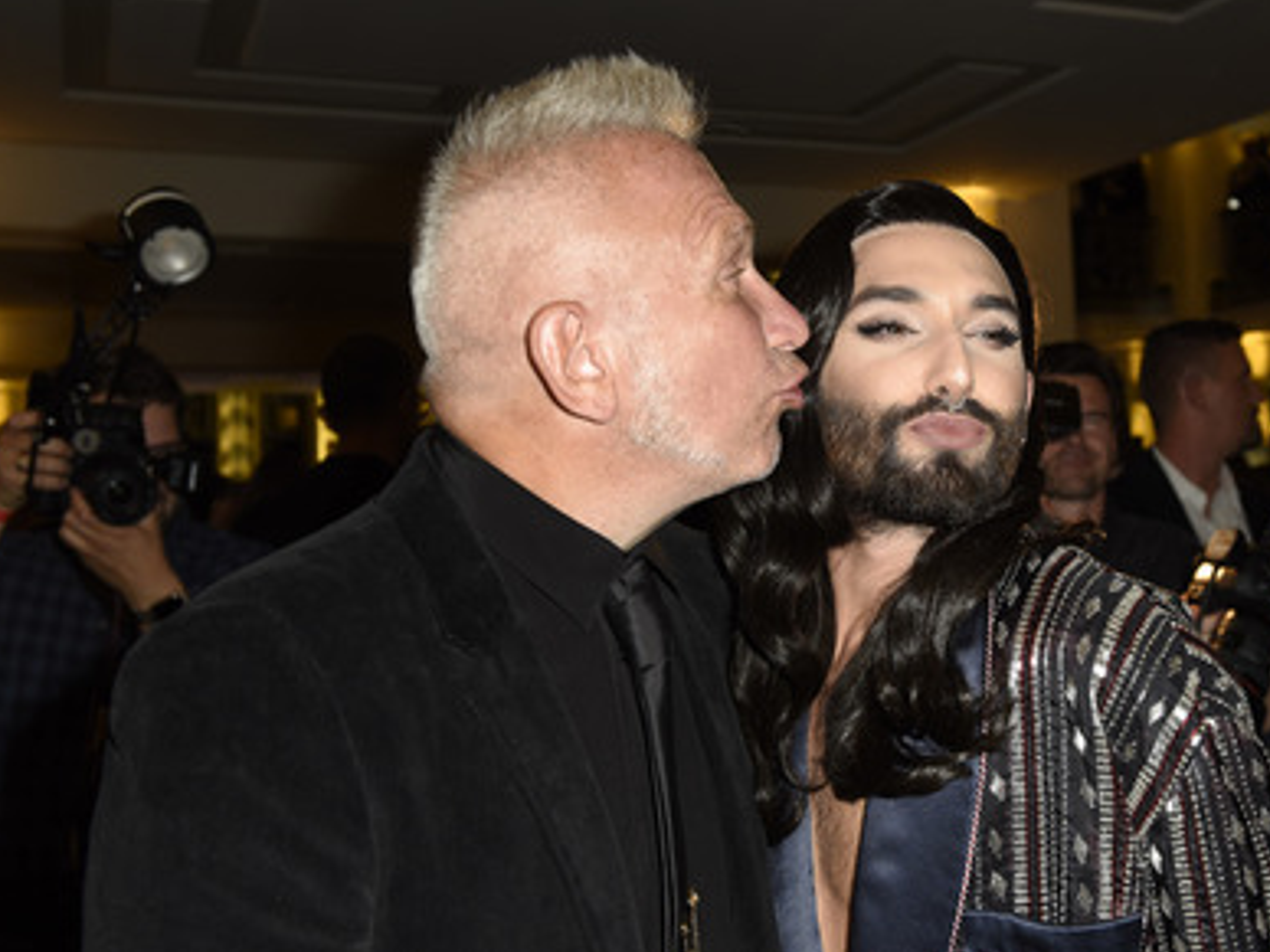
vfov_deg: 37.7
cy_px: 471
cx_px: 718
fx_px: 1394
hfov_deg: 48.8
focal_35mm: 38
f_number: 5.6
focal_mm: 34
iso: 800
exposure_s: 1/60
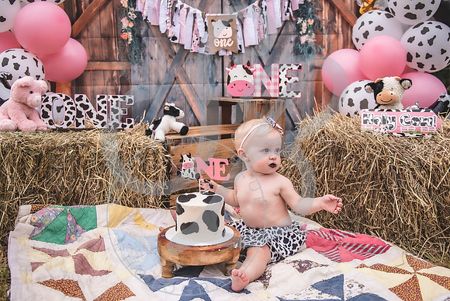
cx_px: 232
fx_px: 455
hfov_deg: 52.7
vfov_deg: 36.5
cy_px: 133
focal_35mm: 36
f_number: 2.8
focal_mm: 28
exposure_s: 1/400
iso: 100
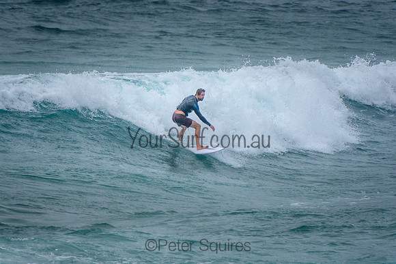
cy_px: 132
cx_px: 198
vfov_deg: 2.3
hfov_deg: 3.4
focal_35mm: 600
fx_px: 6601
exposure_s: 1/2000
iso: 450
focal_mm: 400
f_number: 5.6
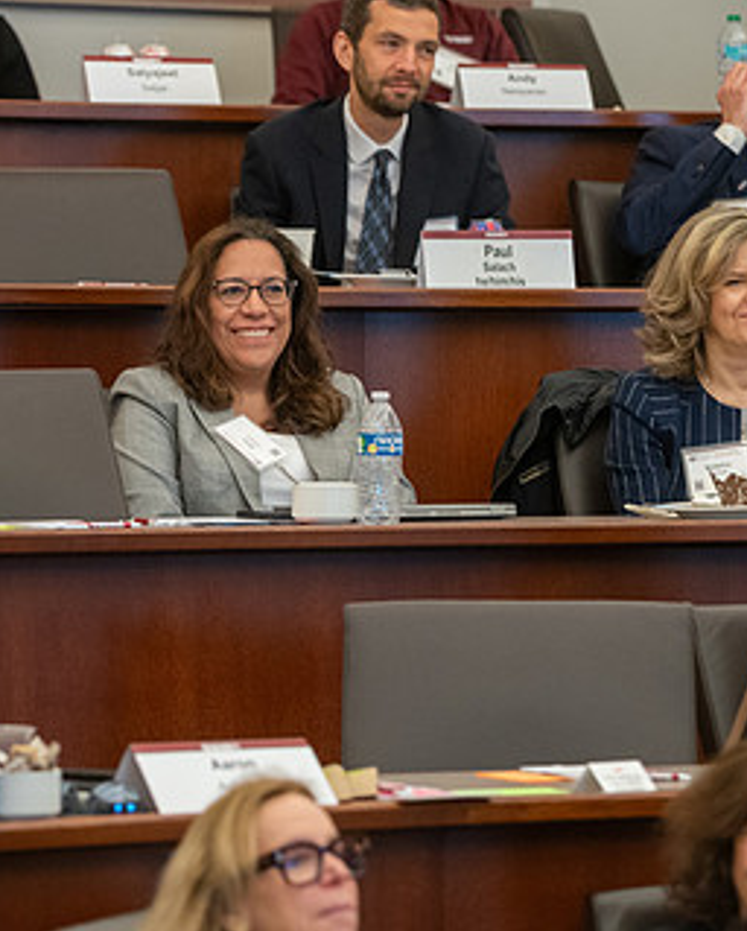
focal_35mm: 205
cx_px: 324
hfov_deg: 7.6
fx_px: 5654
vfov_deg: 9.4
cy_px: 398
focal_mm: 120
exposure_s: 1/160
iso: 2000
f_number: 2.8
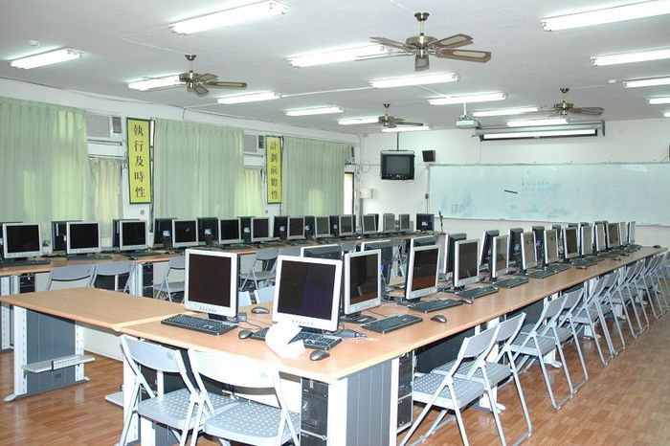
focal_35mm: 33
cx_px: 335
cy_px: 223
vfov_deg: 39.9
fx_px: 614
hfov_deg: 57.2
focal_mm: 22
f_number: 3.8
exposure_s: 1/125
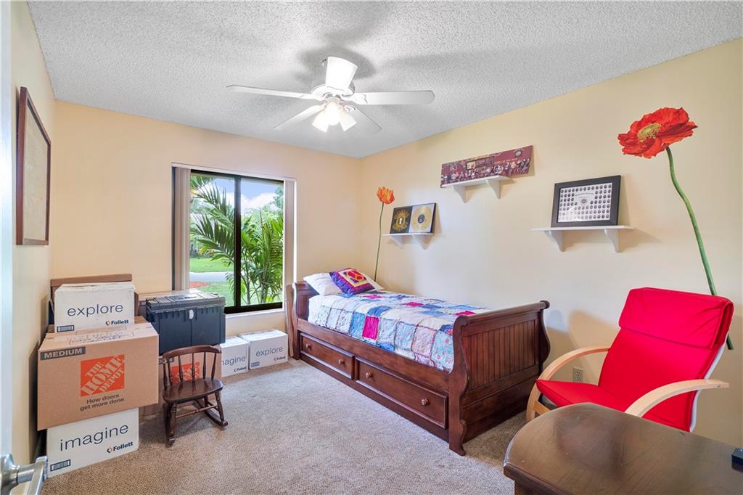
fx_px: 340
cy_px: 248
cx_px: 372
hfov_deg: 95.0
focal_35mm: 16
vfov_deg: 72.0
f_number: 11
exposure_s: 1.3
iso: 160
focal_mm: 11
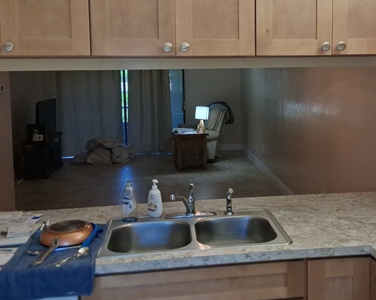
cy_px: 106
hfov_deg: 41.7
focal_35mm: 44
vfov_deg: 33.9
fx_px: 489
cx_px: 237
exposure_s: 1/120
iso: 125
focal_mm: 3.98
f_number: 1.8
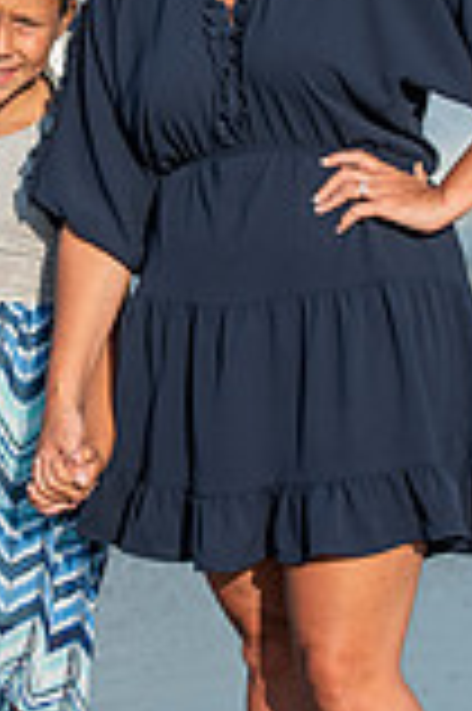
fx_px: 4612
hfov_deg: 5.9
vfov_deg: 8.8
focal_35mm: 234
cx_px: 94
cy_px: 148
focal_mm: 82
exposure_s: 1/4000
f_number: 3.5
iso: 250
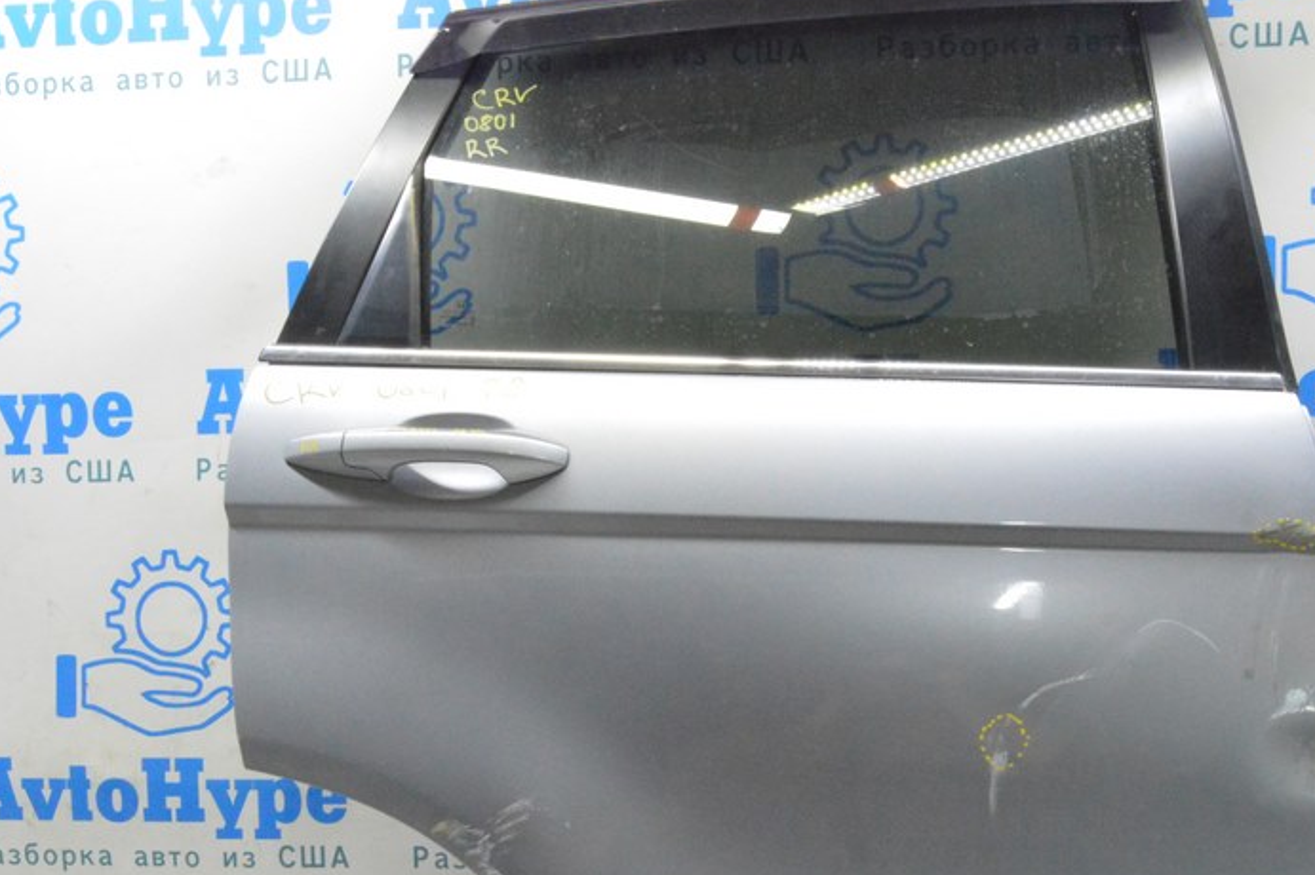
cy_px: 600
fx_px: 1460
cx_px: 784
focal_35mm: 40
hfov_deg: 48.2
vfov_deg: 33.0
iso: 6400
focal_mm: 18
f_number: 20
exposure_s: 1/15
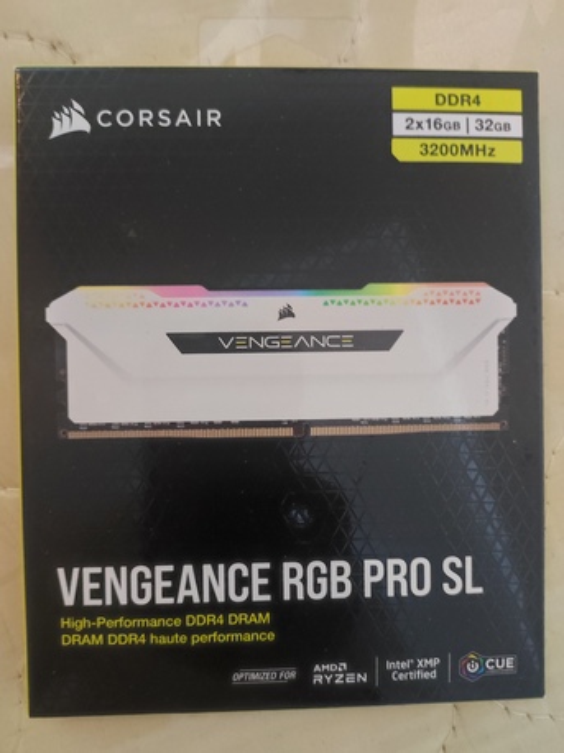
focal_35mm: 25
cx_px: 282
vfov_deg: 69.4
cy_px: 376
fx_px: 544
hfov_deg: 54.8
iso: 2249
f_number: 1.79
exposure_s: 1/20
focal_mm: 4.7
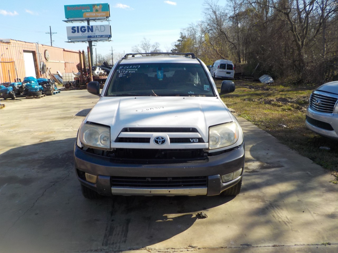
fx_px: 293
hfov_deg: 60.0
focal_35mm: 30
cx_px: 169
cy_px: 126
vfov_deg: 46.8
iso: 125
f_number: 3.3
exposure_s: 1/800
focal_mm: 4.1
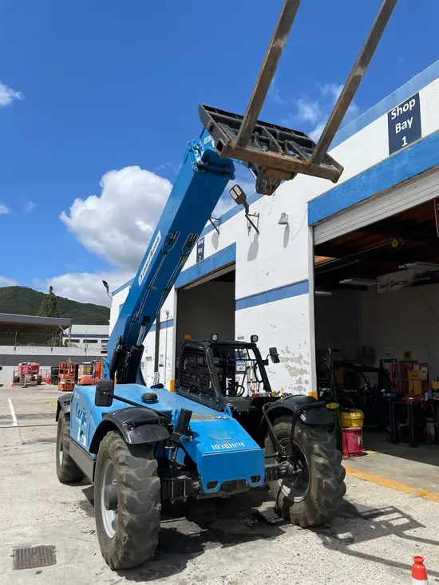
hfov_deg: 53.1
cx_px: 220
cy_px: 292
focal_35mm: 26
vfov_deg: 67.3
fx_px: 440
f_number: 1.6
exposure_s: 1/7299
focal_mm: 4.2
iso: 50
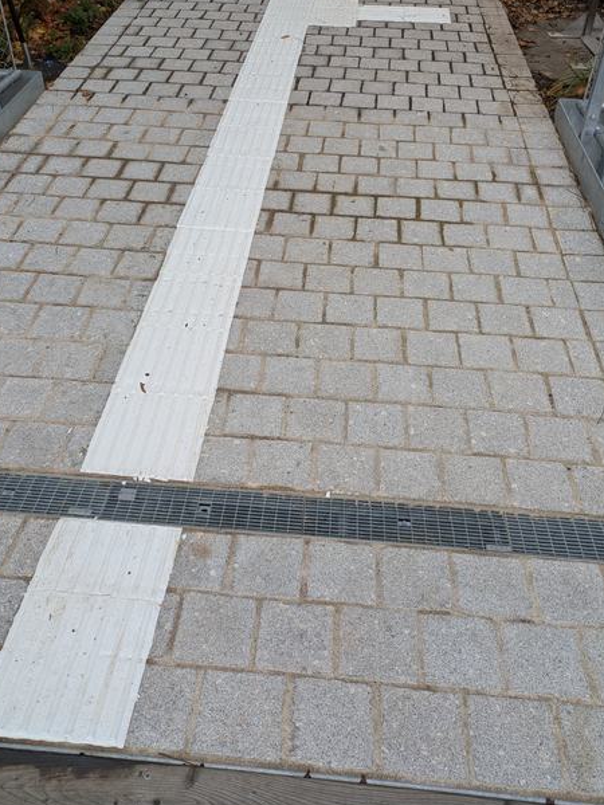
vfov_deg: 59.7
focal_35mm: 30
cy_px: 339
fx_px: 698
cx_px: 279
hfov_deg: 46.8
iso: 52
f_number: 1.89
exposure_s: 1/790
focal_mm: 5.43
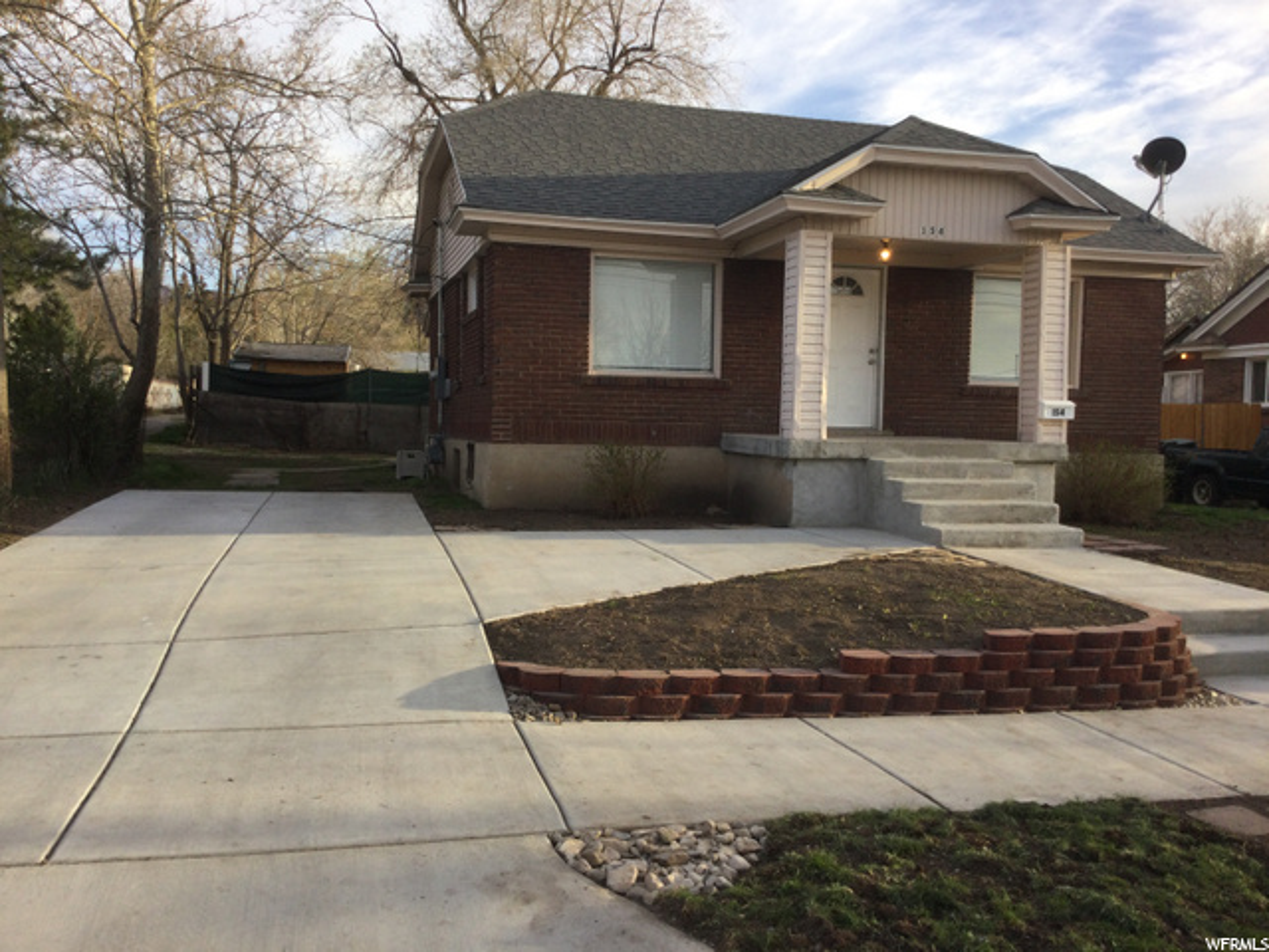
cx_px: 634
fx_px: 1136
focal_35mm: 31
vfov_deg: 45.4
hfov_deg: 58.4
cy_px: 476
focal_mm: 3.3
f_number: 2.4
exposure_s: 1/255
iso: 25
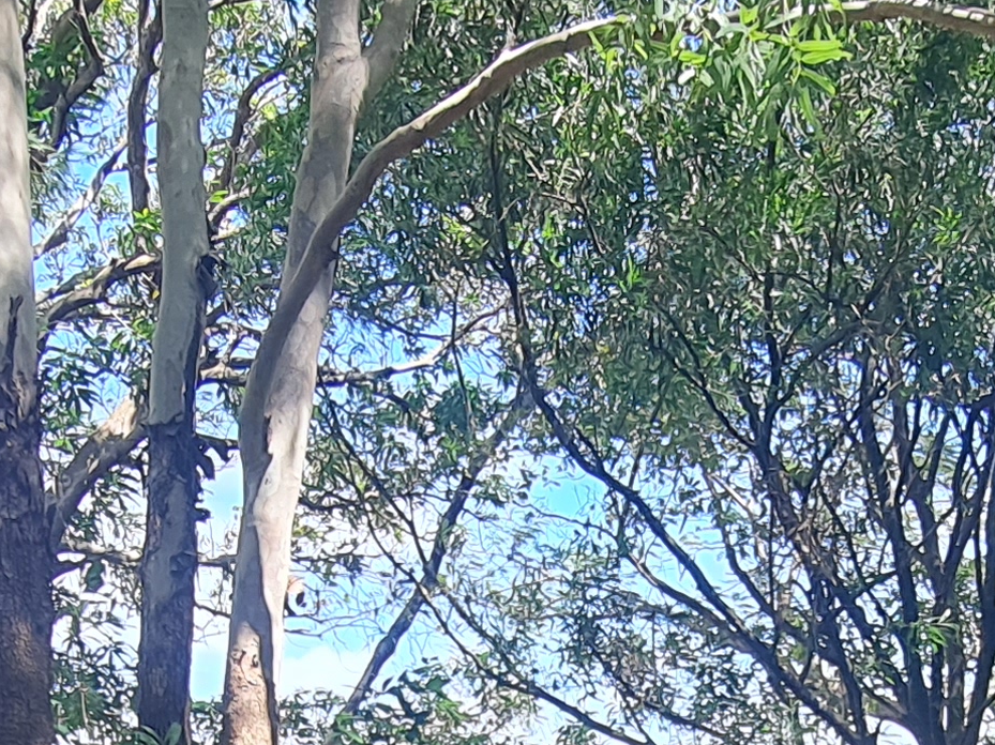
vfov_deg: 21.7
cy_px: 1123
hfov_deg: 34.2
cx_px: 628
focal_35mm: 56
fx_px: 1609
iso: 64
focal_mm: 2.2
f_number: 2.2
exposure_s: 1/276
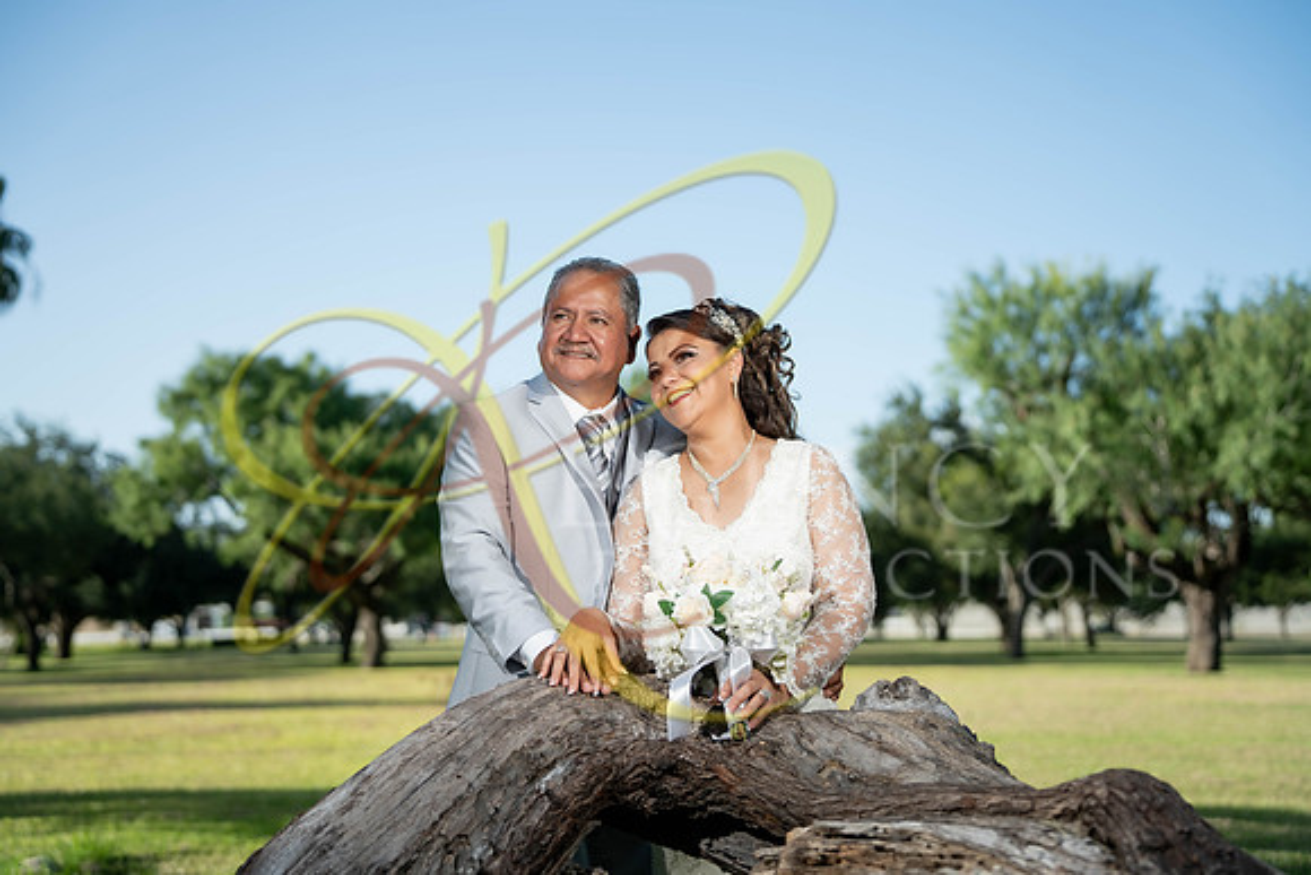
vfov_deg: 26.0
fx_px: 1894
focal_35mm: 52
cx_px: 656
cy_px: 438
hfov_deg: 38.2
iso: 160
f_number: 2.2
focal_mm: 52
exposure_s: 1/2000
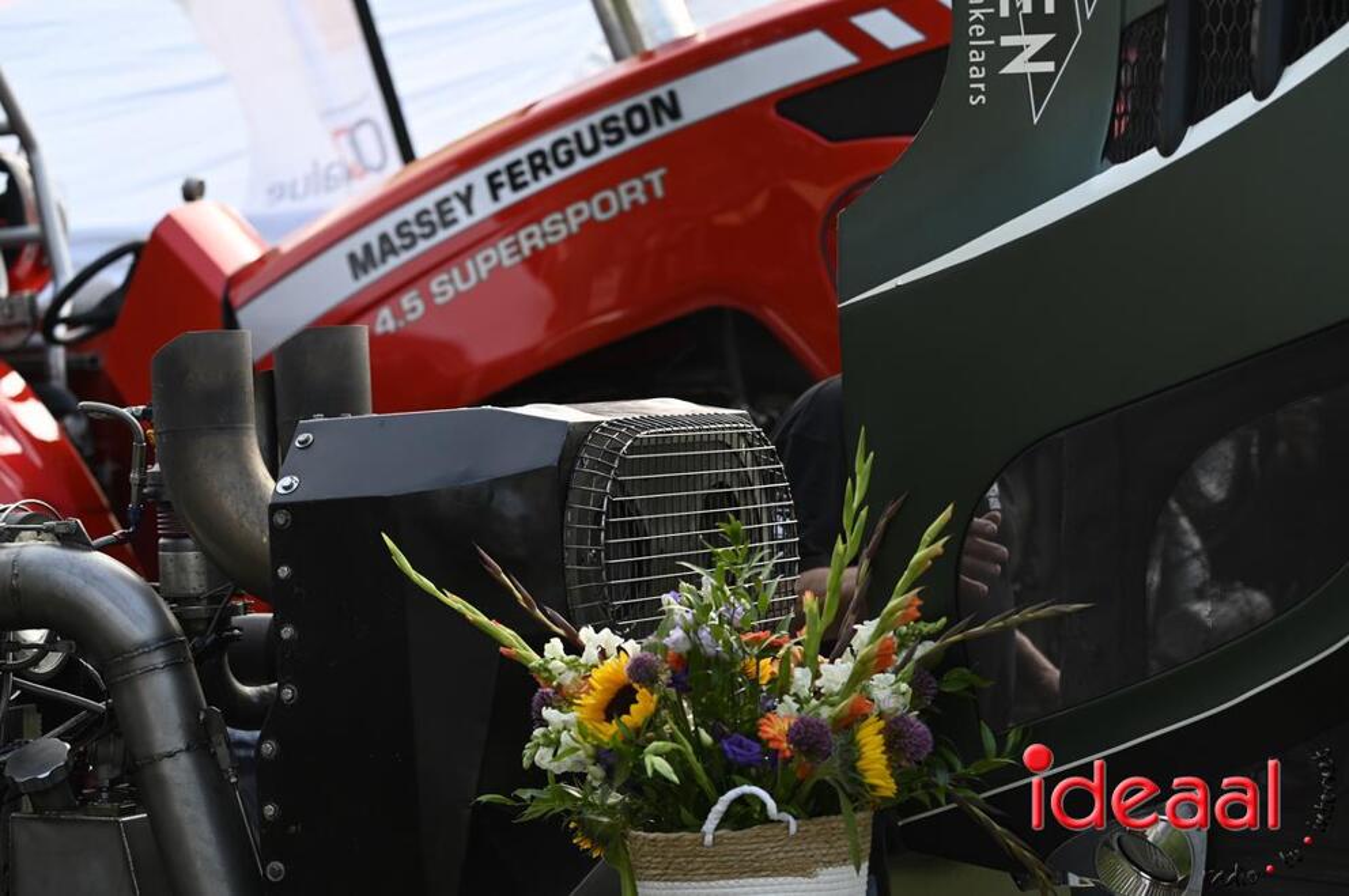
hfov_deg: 17.1
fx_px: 4491
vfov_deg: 11.4
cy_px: 448
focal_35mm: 120
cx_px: 674
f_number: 5
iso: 320
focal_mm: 120
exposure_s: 1/400
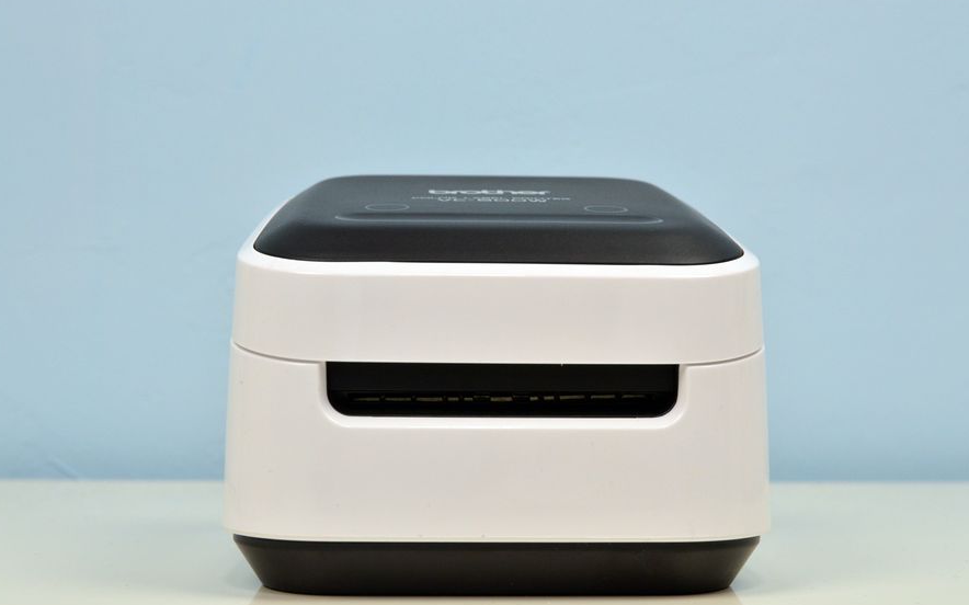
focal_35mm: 53
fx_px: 1399
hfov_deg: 38.2
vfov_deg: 24.4
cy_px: 319
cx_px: 484
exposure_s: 1/25
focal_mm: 34
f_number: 10
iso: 800
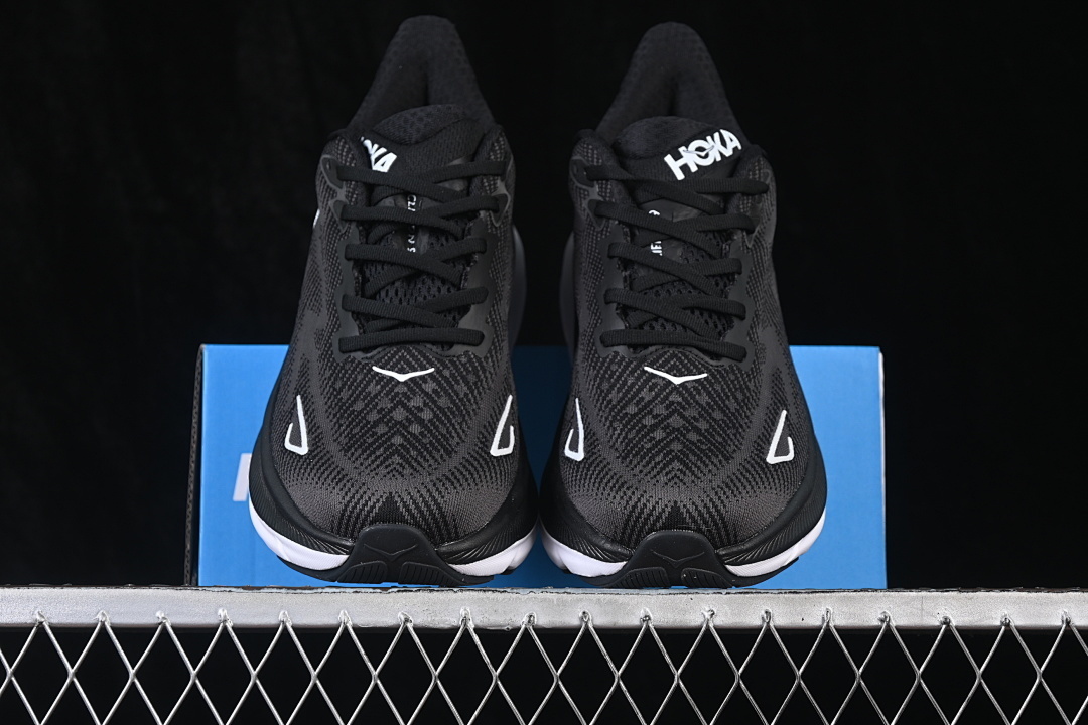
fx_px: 2266
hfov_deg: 27.0
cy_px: 362
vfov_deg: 18.2
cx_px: 544
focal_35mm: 75
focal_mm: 50
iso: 160
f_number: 6.3
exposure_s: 1/60
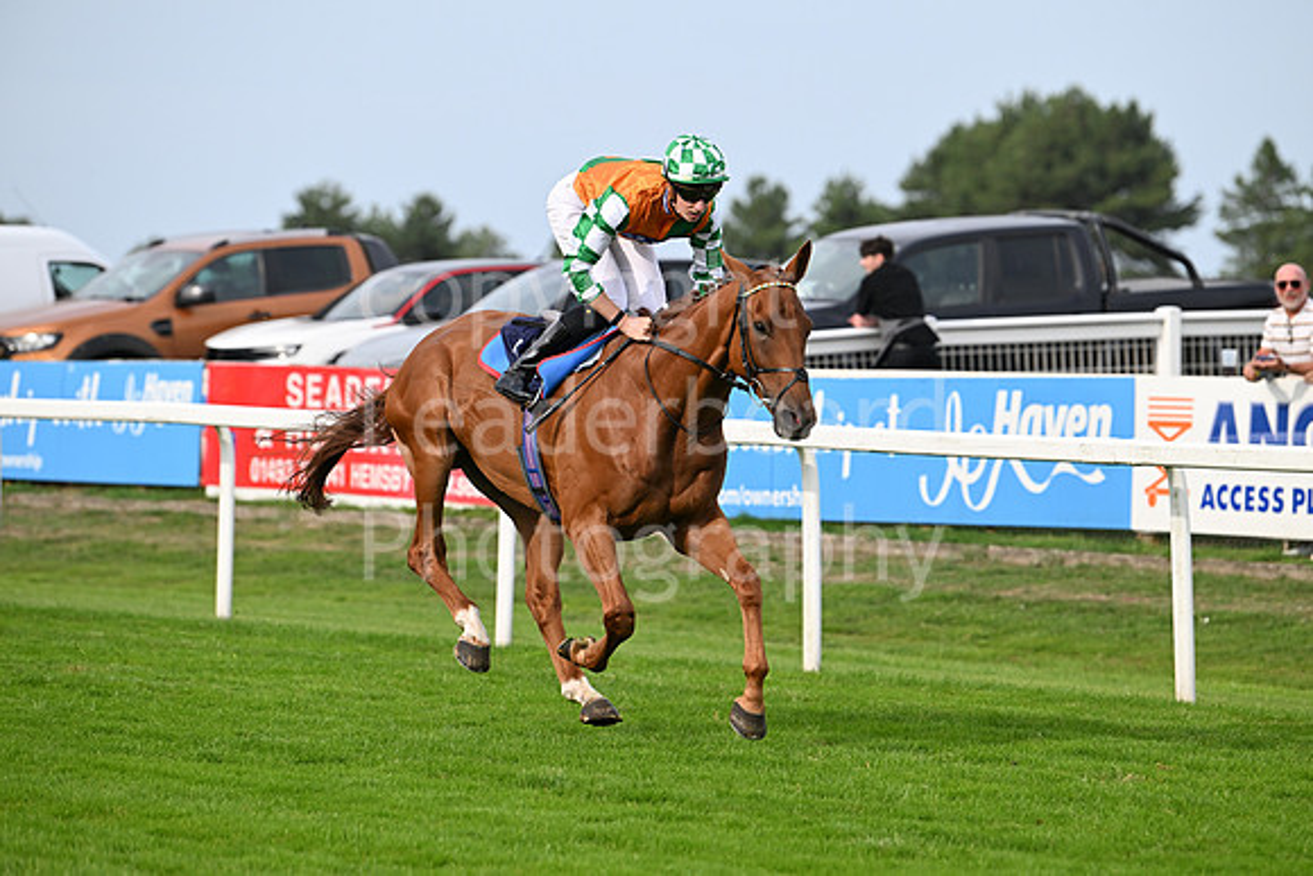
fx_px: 7296
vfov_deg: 6.9
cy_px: 438
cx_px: 656
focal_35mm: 200
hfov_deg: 10.3
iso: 800
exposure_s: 1/4000
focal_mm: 200
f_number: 4.5
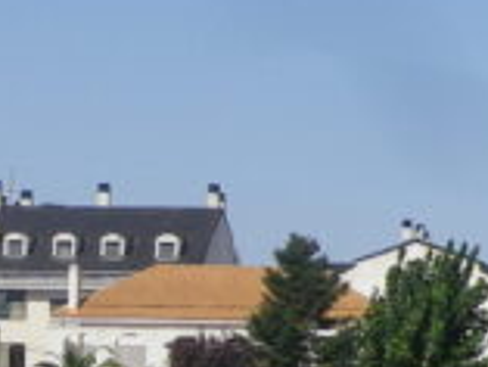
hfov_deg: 8.3
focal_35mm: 236
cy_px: 342
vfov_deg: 6.3
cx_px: -16
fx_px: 3330
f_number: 4.6
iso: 80
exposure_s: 1/1000
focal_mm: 10.9
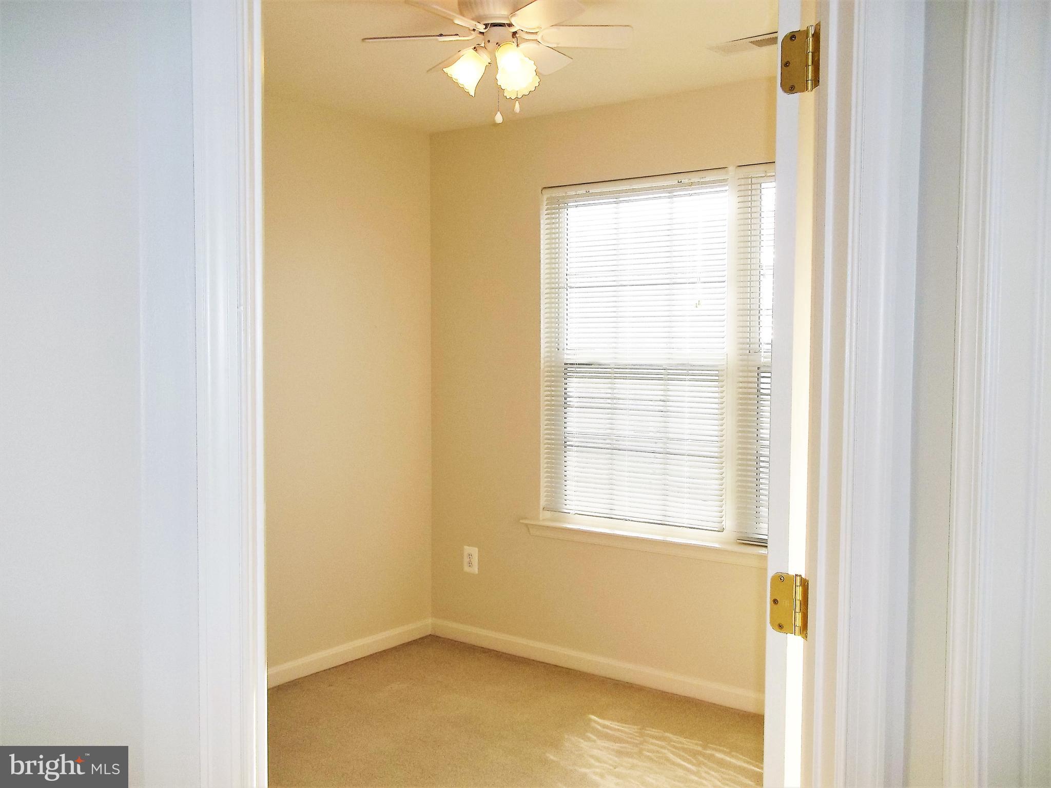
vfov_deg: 44.2
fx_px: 972
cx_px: 526
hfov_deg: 56.8
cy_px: 394
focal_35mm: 32
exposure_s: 1/400
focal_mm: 5.7
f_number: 2.9
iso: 80
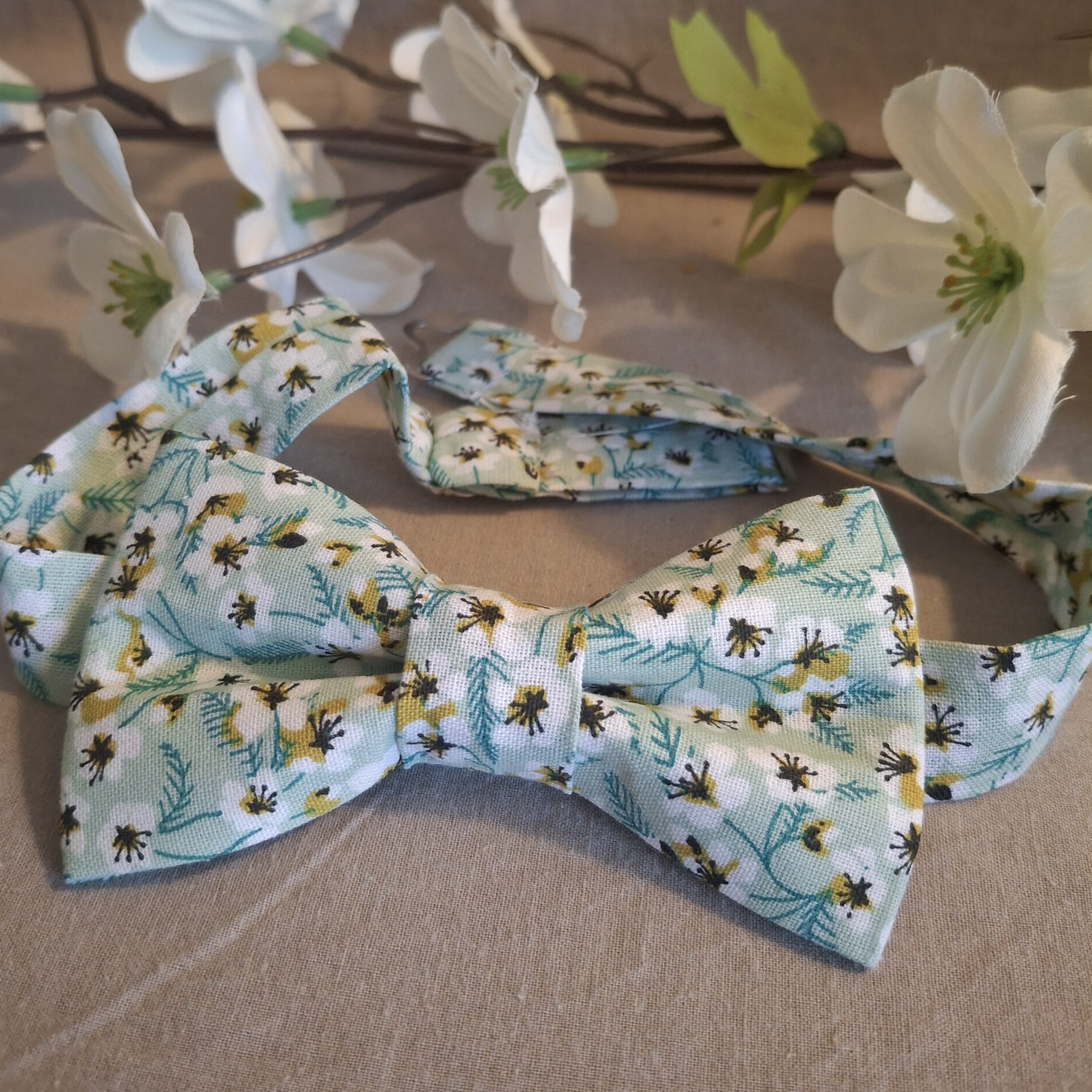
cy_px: 490
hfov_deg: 54.0
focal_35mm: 30
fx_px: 1071
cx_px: 540
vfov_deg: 53.9
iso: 160
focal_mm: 4.69
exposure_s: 1/50
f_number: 1.8
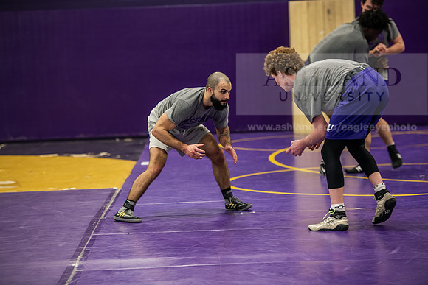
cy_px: 142
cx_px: 214
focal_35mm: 130
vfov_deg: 10.6
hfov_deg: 15.8
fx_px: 1546
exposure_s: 1/200
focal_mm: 130
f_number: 3.2
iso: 1600
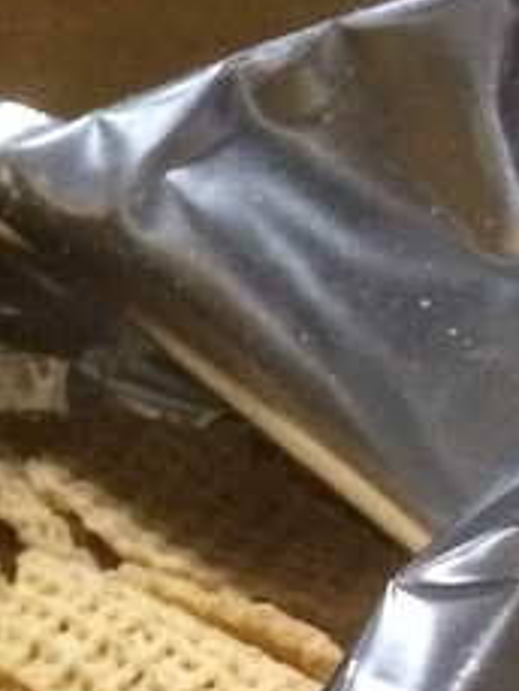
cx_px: -818
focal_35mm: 152
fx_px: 3036
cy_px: 1122
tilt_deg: -42.6
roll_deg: -0.4
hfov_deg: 8.7
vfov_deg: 12.2
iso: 250
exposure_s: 1/30
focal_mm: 4.15
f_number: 2.2
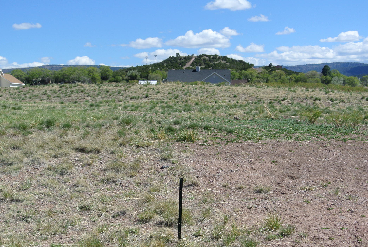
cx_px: 179
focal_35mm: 67
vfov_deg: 20.3
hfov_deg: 30.0
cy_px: 172
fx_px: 686
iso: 100
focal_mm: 17.5
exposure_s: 1/800
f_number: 5
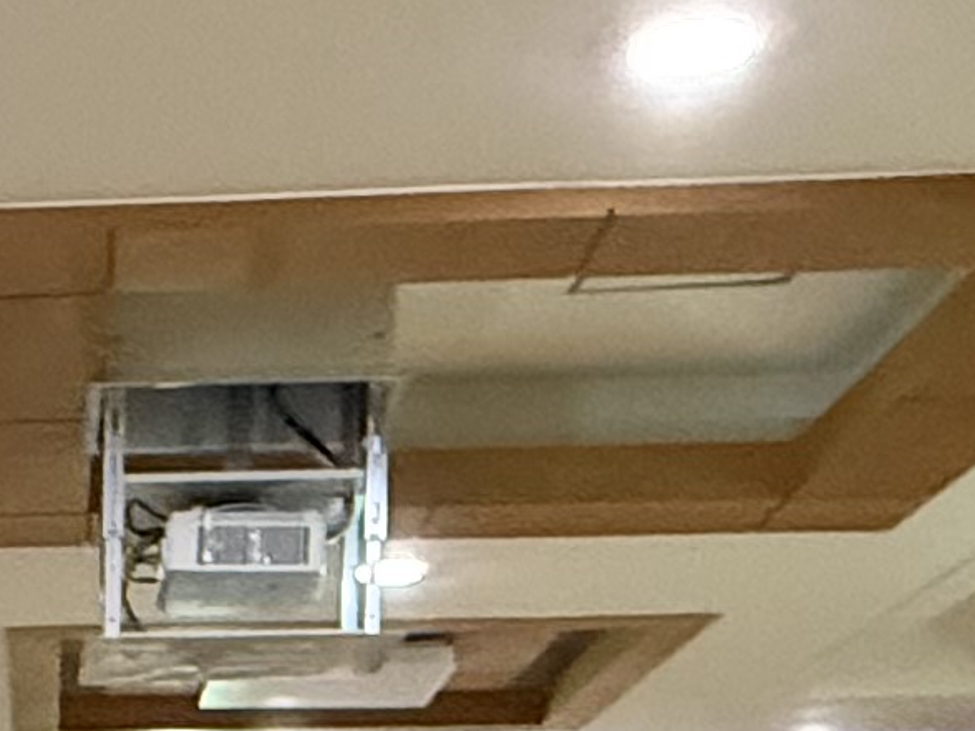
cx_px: -197
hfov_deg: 19.3
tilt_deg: -7.9
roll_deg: +0.2
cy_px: 1515
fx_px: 2704
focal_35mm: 96
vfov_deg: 13.1
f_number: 2.2
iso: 1000
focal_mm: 2.22
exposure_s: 1/60
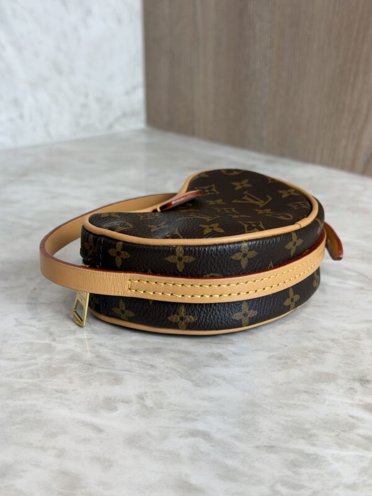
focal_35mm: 48
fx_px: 688
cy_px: 248
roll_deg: -0.3
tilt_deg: -20.5
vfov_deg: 39.7
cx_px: 186
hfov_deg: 30.3
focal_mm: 6.76
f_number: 1.78
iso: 64
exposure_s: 1/120
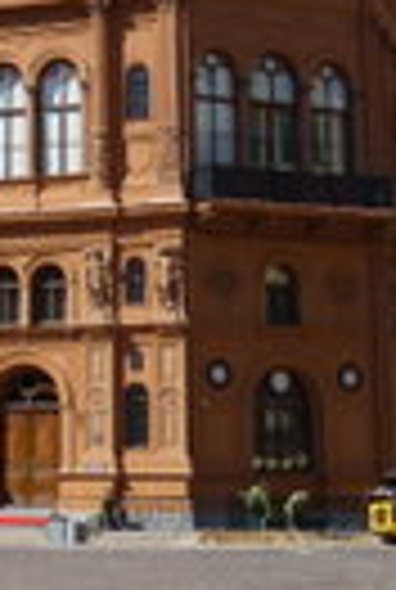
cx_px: 14
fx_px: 1559
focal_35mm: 95
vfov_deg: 20.9
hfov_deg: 14.3
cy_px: 45
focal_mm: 5.4
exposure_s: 1/800
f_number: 4
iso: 100
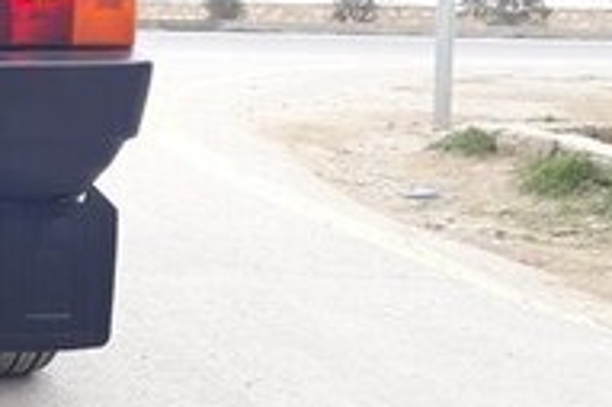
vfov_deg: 14.0
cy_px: 120
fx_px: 1648
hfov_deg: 17.9
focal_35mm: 97
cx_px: -404
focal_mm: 3.6
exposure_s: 1/102
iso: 40
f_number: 1.9
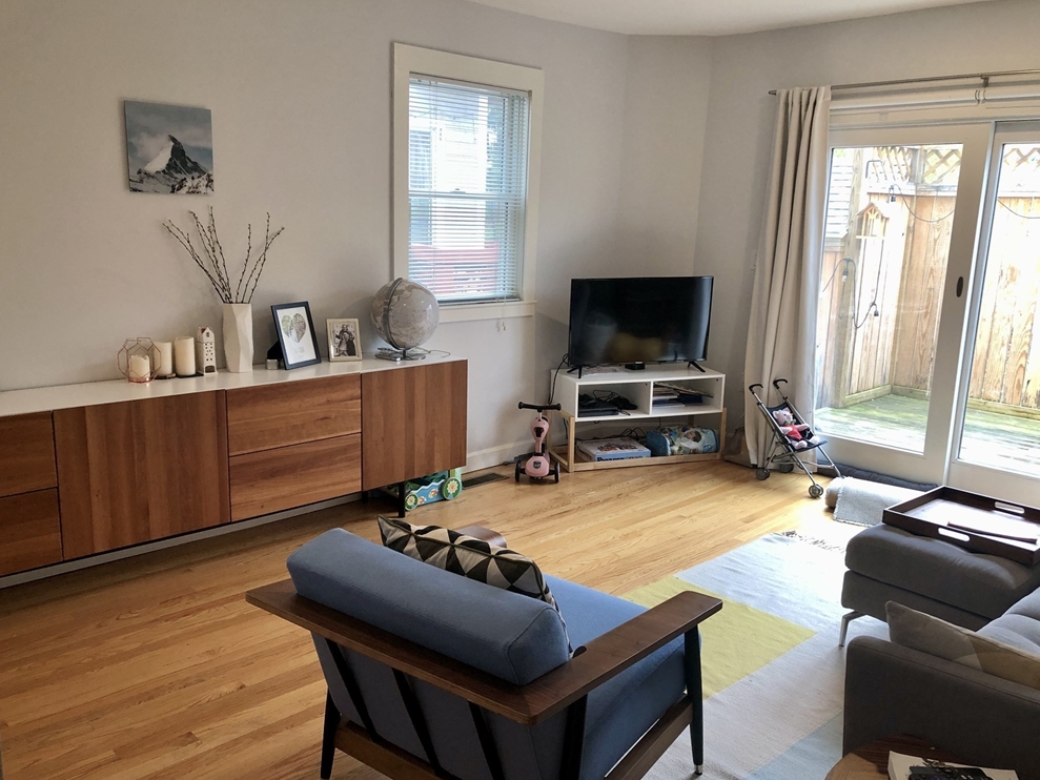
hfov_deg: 61.6
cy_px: 397
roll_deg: -1.8
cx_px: 530
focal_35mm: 29
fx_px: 871
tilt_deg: -12.0
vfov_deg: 48.2
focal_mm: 3.99
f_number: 1.8
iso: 25
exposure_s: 1/30
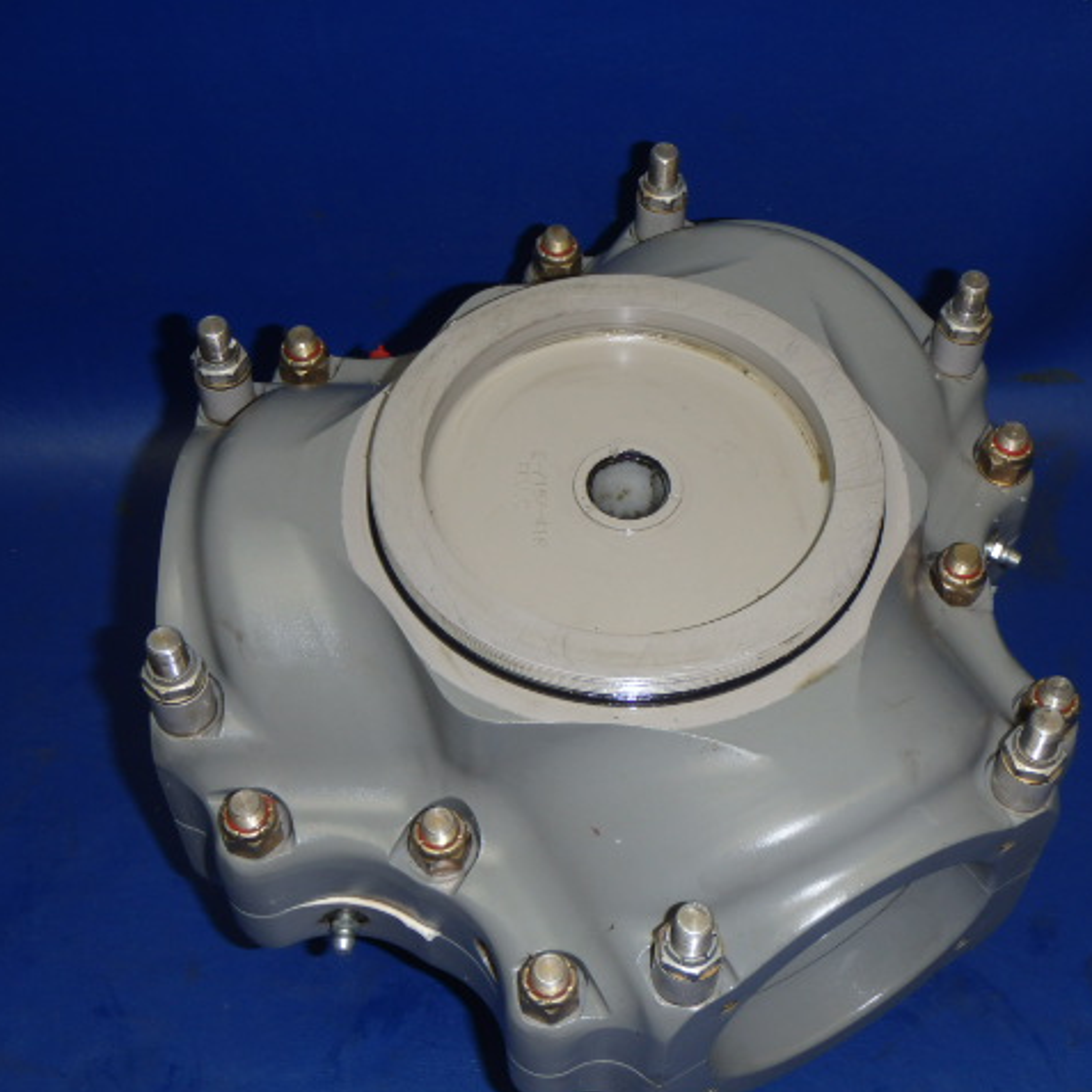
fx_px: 1820
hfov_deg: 33.3
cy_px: 547
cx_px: 646
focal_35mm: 51
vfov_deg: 33.4
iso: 125
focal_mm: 7.7
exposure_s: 1/40
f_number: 4.8
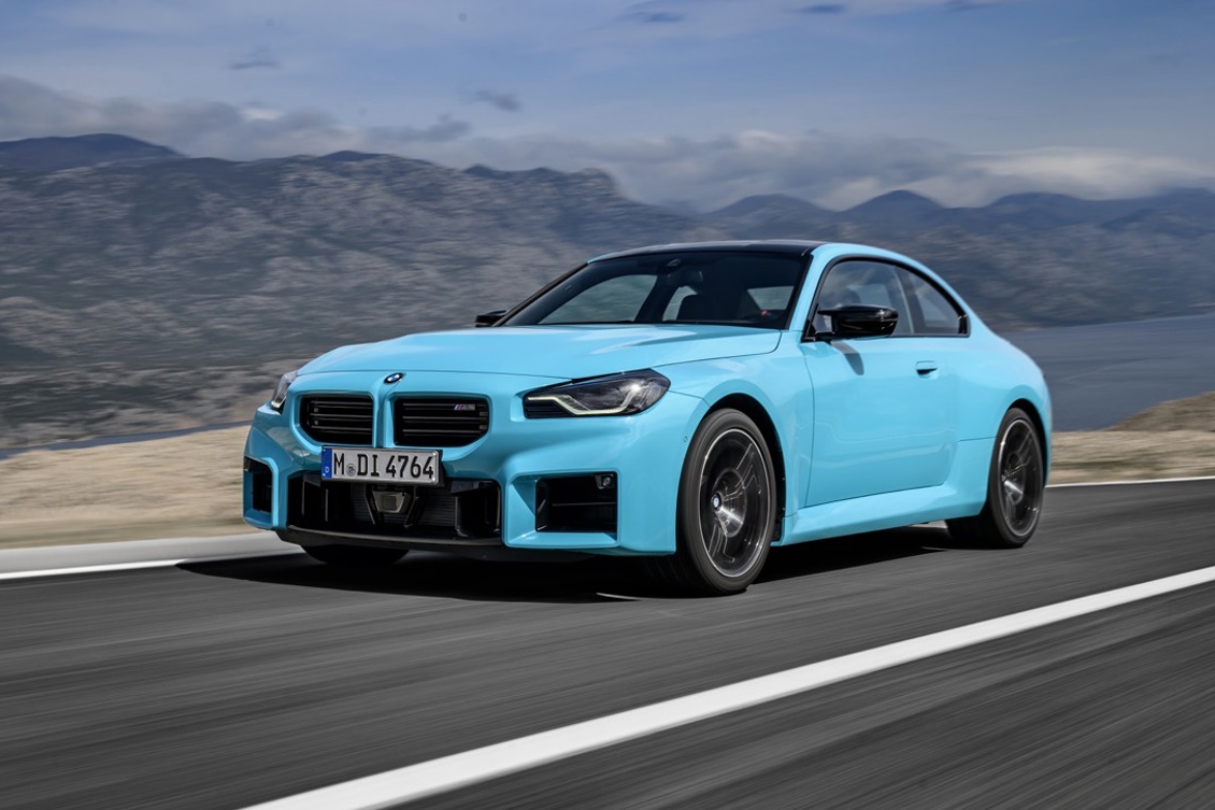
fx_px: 1788
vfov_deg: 25.5
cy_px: 383
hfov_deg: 37.5
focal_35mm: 53
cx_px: 550
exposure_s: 1/15
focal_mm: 45
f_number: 13
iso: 32
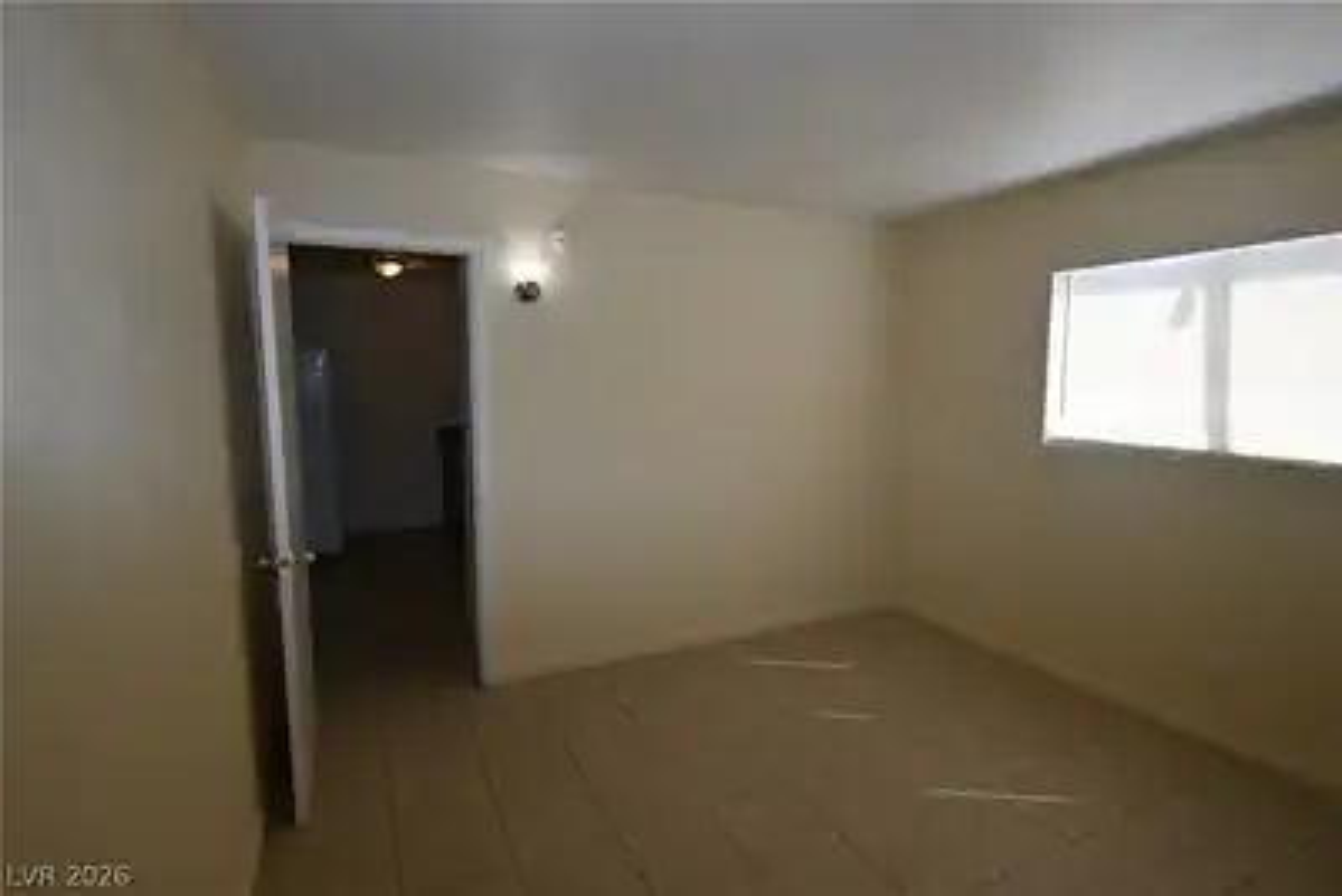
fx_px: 671
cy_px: 448
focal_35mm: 18
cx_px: 671
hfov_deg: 90.0
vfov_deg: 67.4
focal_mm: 12
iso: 200
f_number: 5.6
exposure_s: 1/125
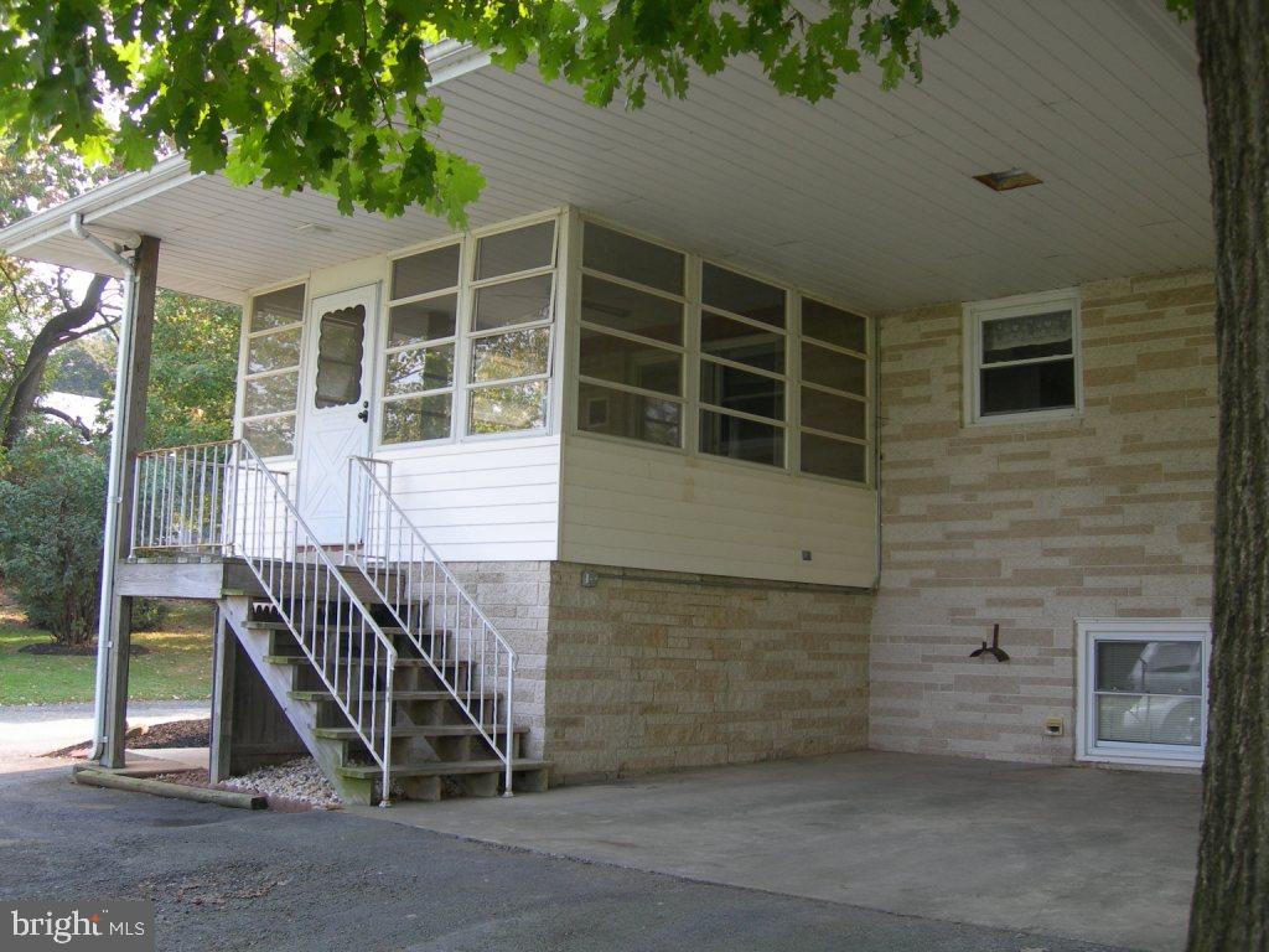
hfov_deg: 49.0
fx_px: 1393
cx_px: 634
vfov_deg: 37.7
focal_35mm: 38
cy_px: 476
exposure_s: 1/101
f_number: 2.8
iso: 50
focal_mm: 7.8
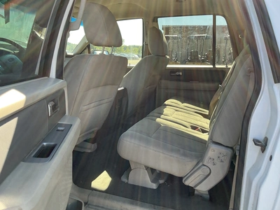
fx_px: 226
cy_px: 105
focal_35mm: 28
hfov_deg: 63.4
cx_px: 140
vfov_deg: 49.7
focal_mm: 3
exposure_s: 1/139
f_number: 1.8
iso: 16
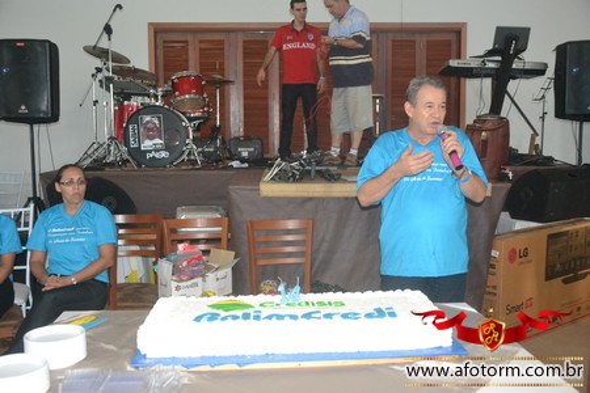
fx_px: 639
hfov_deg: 49.6
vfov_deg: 34.2
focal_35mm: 39
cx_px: 295
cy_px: 196
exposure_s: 1/60
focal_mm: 26
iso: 3200
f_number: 3.8
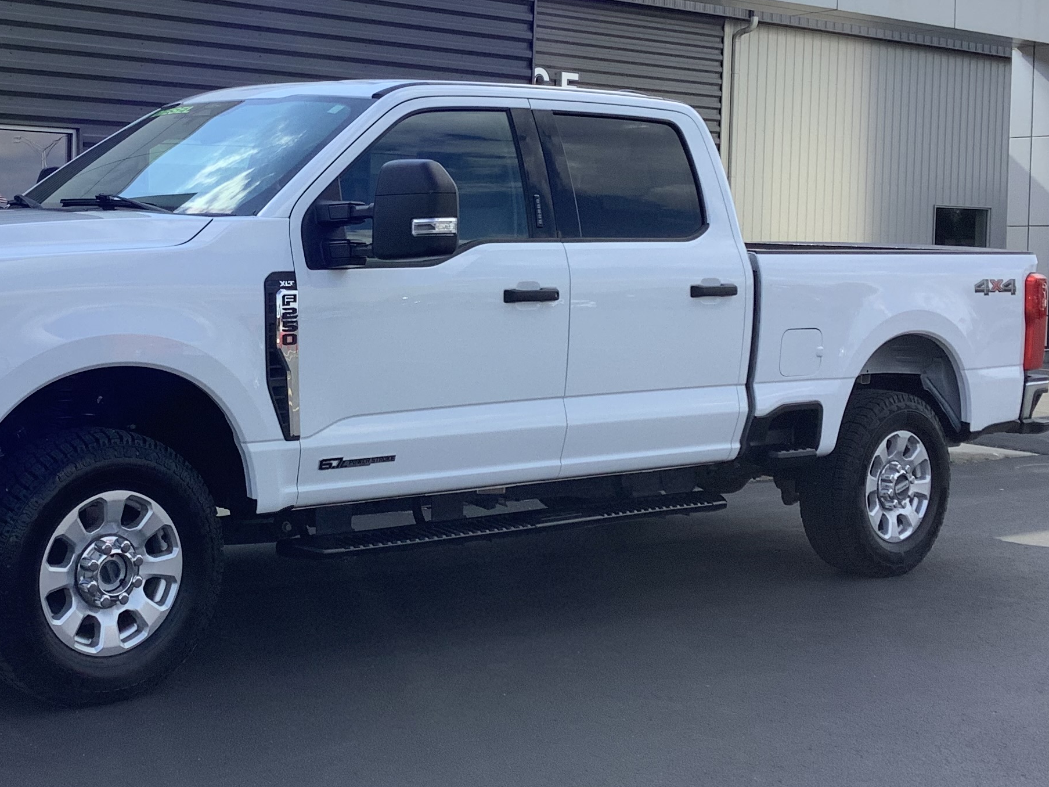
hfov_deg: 33.9
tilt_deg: -3.9
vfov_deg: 26.1
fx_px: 1697
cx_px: 304
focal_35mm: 56
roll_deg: -1.2
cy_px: 325
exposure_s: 1/776
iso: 25
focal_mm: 3.3
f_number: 2.4
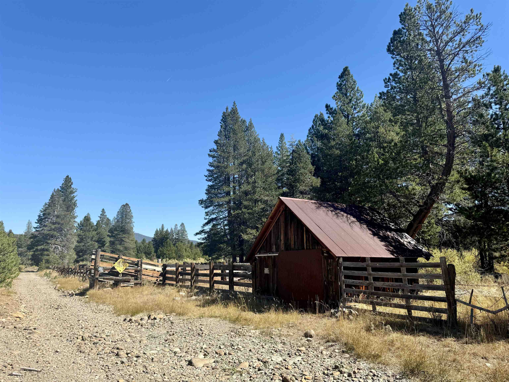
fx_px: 353
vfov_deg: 56.8
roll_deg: +0.2
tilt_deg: +10.2
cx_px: 254
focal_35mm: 24
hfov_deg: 71.6
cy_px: 191
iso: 80
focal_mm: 6.76
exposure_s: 1/2959
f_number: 1.78
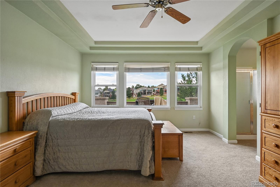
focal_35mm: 19
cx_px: 140
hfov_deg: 86.9
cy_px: 94
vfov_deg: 64.5
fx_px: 148
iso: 400
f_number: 10
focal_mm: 19
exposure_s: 1/125
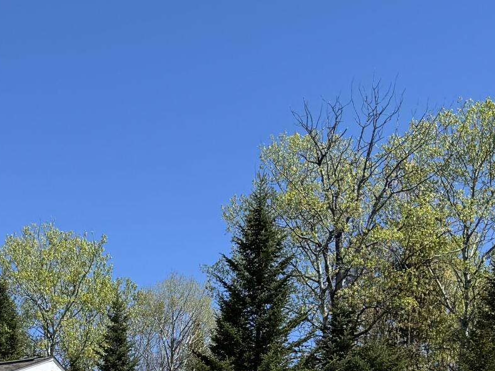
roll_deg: -2.5
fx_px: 1301
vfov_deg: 15.0
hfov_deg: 21.1
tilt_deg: +2.9
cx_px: 59
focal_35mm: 91
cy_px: 563
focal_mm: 6.76
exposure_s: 1/3597
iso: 80
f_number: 1.78
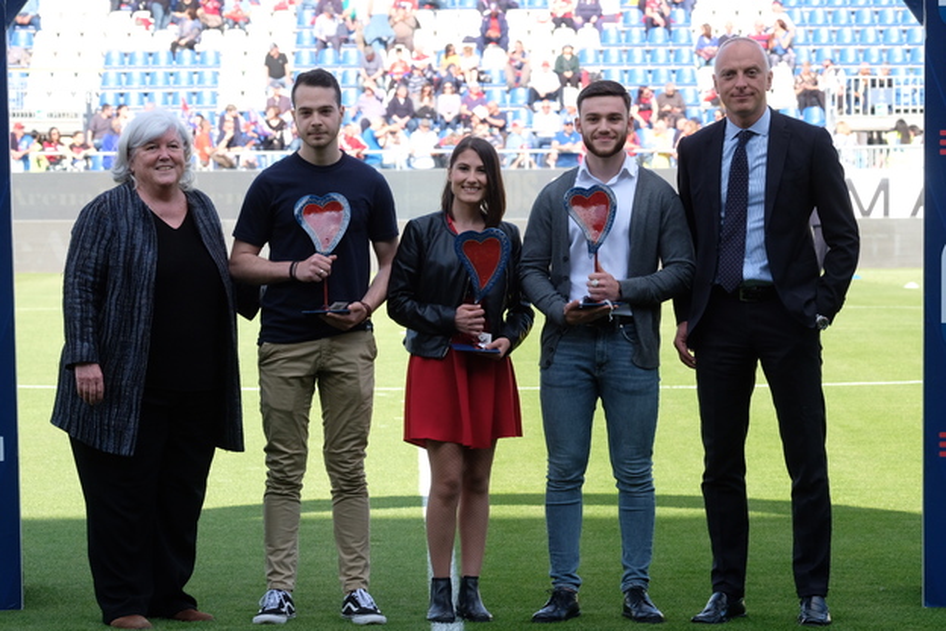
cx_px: 473
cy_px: 316
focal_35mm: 150
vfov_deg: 9.1
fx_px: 3941
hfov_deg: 13.7
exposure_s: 1/500
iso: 800
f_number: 8
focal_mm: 100
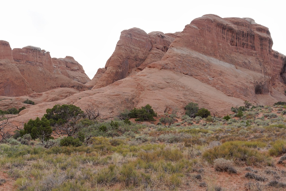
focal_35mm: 51
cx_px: 105
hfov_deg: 38.6
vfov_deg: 26.1
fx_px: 405
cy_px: 148
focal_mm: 29
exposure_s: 1/100
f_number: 9
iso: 200
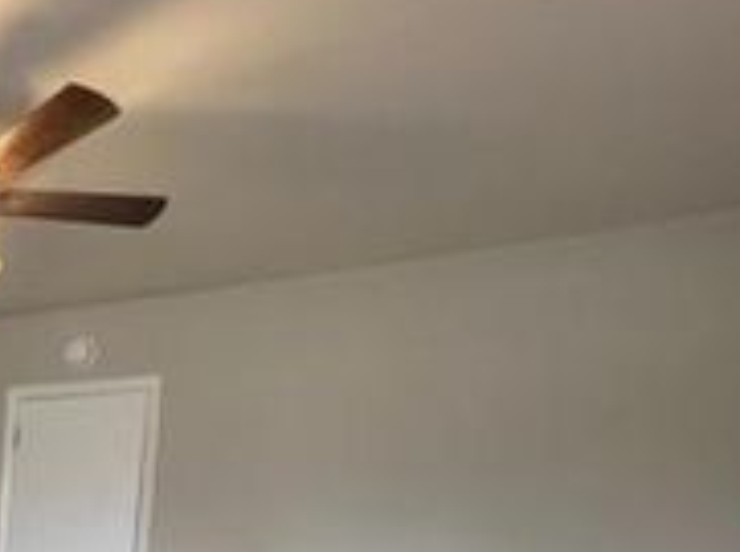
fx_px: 768
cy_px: 640
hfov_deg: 35.8
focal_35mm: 36
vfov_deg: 33.3
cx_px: -209
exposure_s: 1/77
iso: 250
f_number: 1.8
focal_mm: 1.57
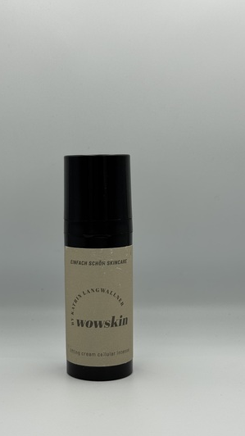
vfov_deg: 35.4
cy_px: 232
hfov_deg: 20.3
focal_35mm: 59
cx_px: 90
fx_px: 682
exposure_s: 1/1172
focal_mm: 6.76
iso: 64
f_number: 1.78
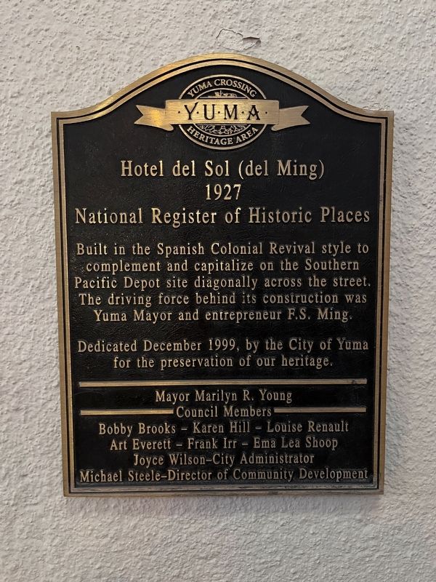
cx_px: 218
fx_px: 437
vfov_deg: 67.3
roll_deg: +0.1
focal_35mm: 26
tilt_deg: -5.5
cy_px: 291
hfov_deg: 53.1
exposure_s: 1/30
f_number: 1.6
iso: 800
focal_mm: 5.1
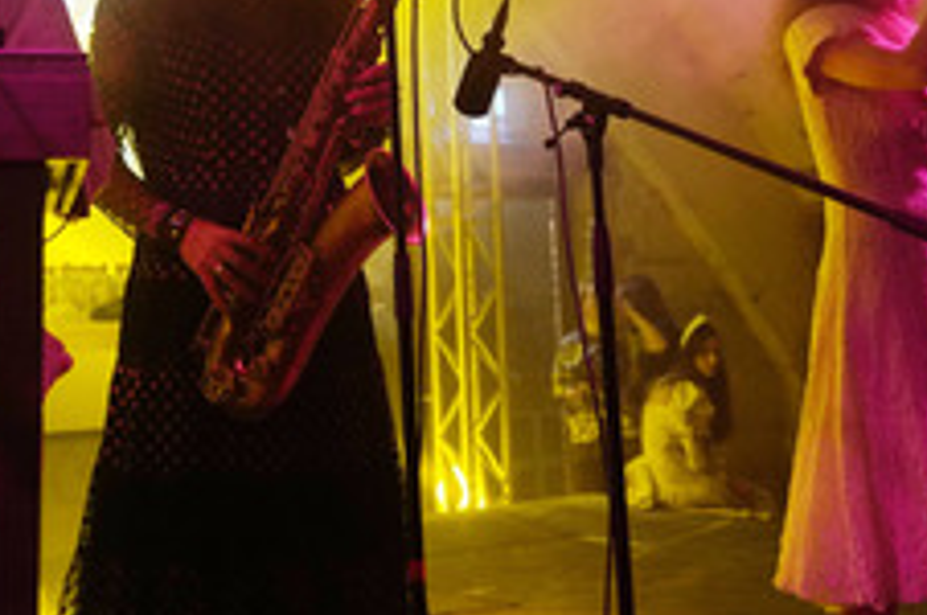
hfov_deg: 35.6
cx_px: 404
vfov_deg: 23.4
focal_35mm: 56
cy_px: 37
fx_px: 1440
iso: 3200
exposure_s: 1/125
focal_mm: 28
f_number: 2.8
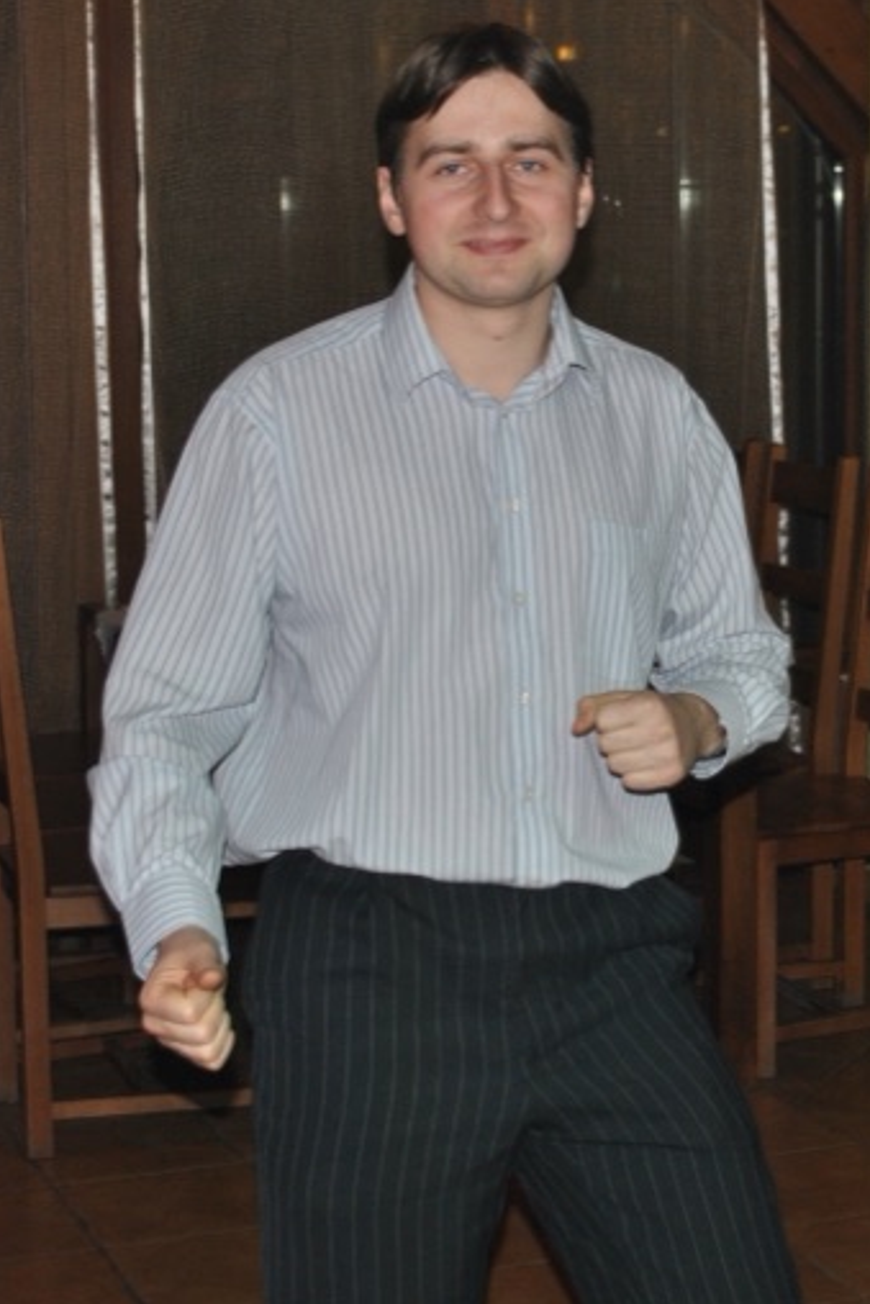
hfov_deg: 30.2
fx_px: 1612
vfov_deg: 44.0
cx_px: 441
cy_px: 662
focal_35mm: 45
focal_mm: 29
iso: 200
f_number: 4.5
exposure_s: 1/60
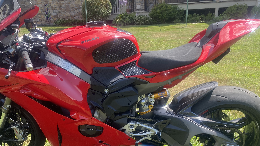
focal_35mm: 35
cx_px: 100
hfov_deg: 56.0
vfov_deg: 33.0
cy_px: 112
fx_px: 241
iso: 32
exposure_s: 1/582
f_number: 1.8
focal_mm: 4.25
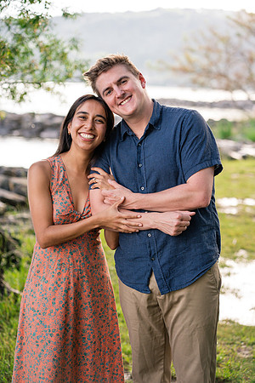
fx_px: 903
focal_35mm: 85
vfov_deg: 23.9
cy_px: 192
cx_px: 128
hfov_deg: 16.1
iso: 800
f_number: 3.5
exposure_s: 1/1000
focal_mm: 85
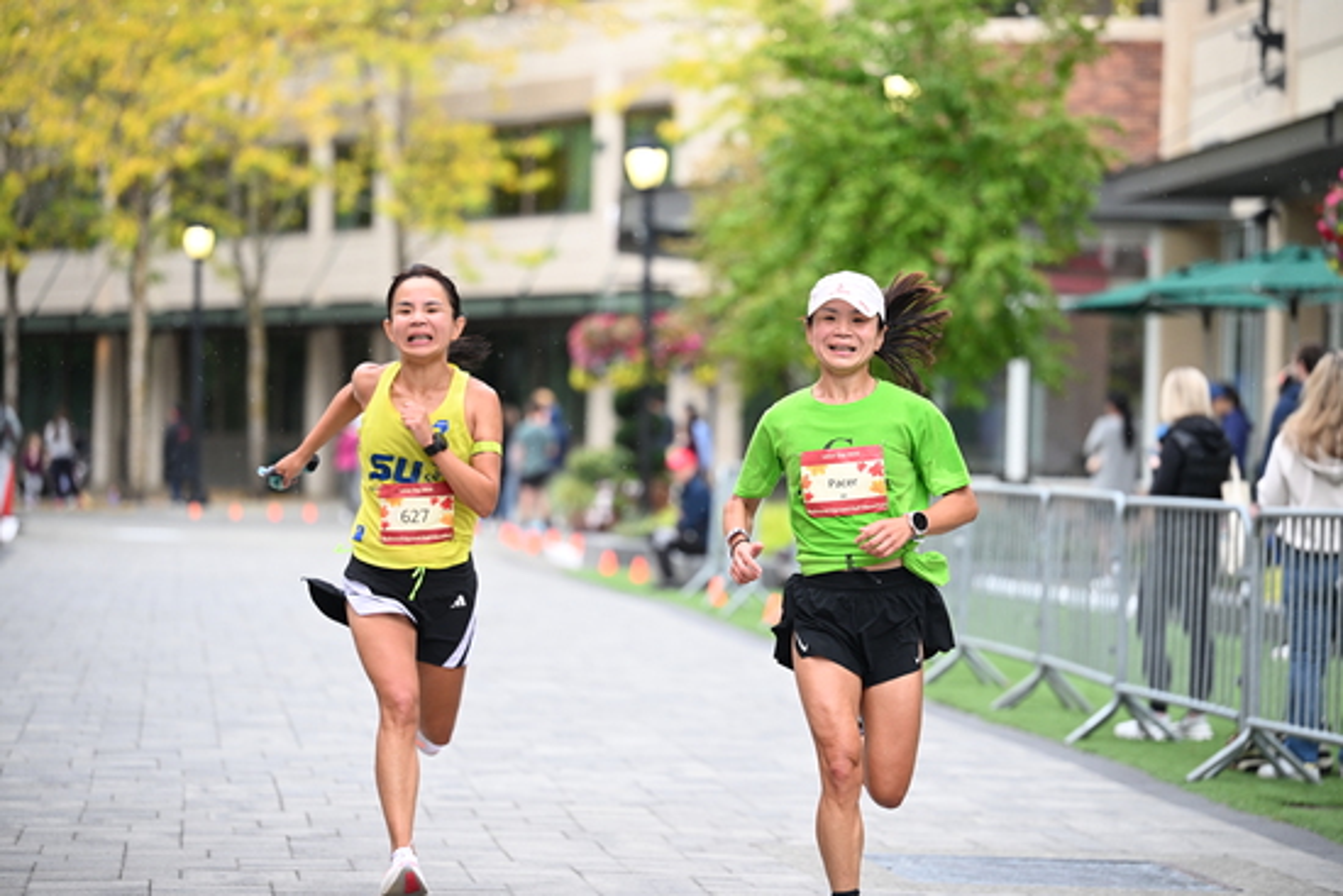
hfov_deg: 16.4
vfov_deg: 11.0
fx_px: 4664
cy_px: 448
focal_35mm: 125
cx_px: 672
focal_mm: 125
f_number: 2.8
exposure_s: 1/1250
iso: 1250
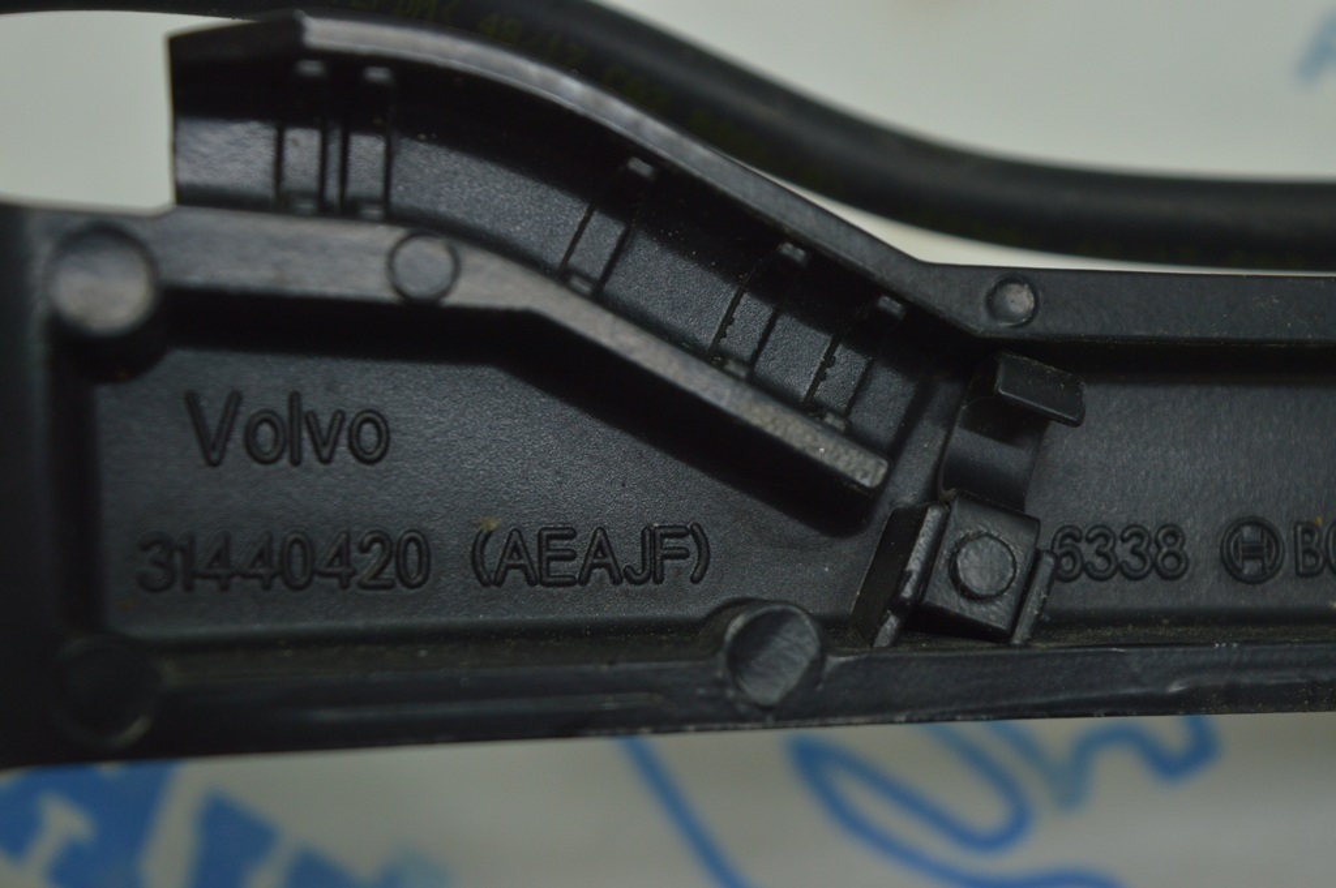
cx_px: 668
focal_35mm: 82
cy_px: 444
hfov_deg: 24.6
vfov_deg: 16.5
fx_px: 3059
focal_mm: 55
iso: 400
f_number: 5.6
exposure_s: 1/40
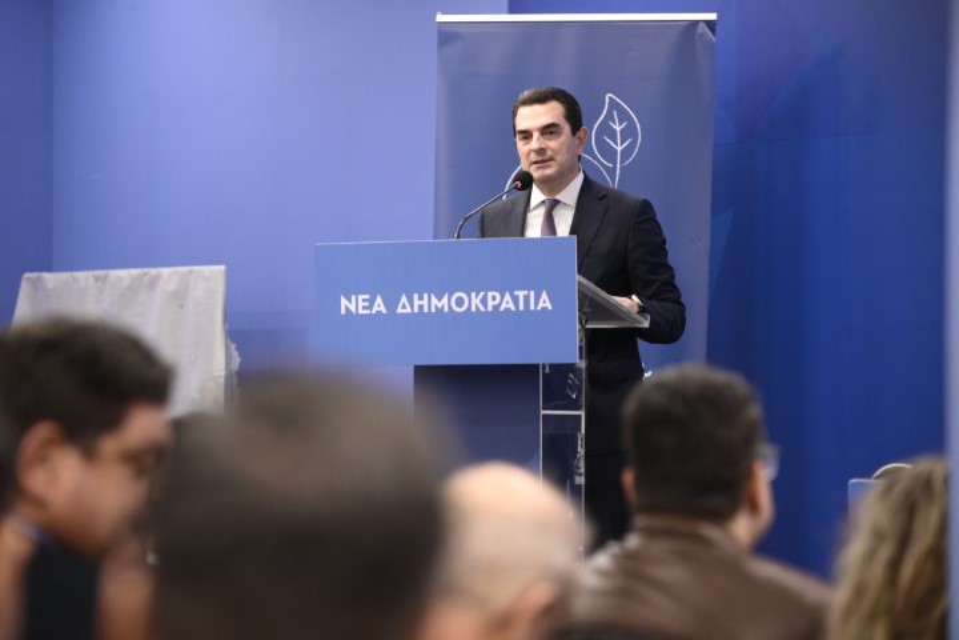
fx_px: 3862
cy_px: 320
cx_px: 480
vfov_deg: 9.5
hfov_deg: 14.2
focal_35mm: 145
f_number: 3.5
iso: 4000
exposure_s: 1/200
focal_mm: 145
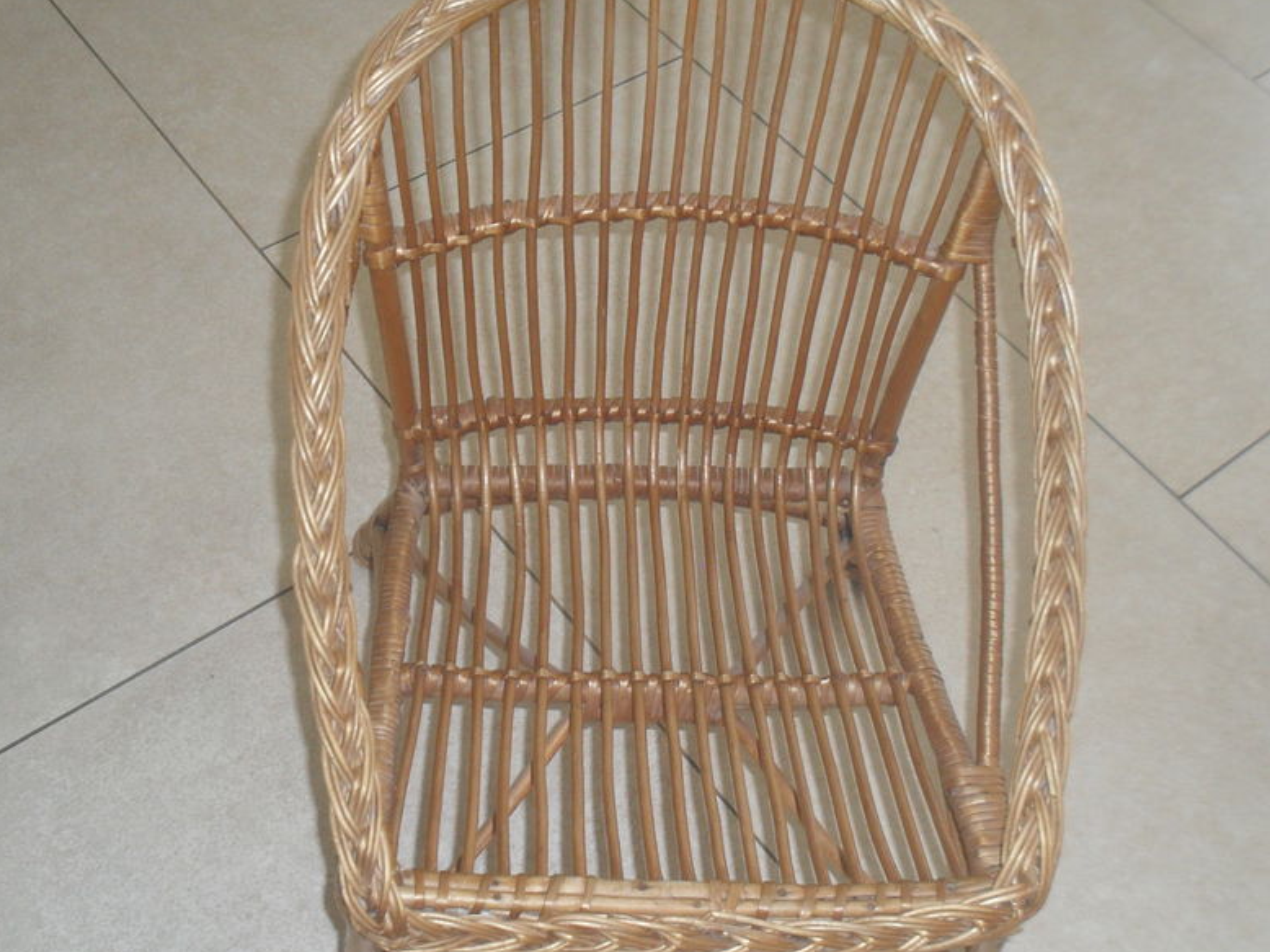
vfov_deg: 32.2
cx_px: 625
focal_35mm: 45
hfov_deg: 42.1
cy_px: 477
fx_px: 1650
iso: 200
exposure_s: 1/45
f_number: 3.2
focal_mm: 6.3
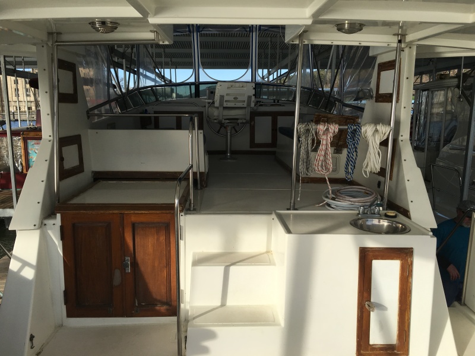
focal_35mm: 29
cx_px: 238
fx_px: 398
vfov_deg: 48.2
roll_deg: +0.2
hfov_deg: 61.7
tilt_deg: -9.2
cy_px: 178
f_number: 2.2
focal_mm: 4.15
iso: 25
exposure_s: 1/950
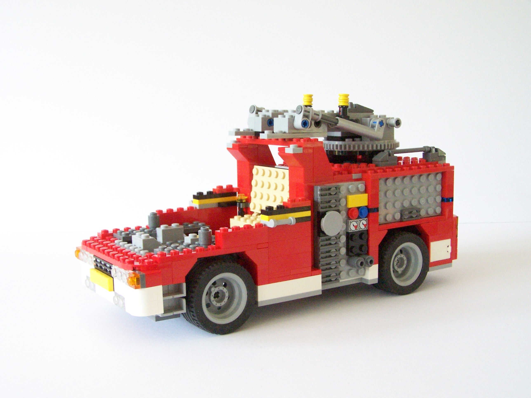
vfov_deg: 30.3
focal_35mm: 48
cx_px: 266
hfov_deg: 39.7
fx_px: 736
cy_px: 199
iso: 400
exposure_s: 1/45
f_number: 3.6
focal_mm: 8
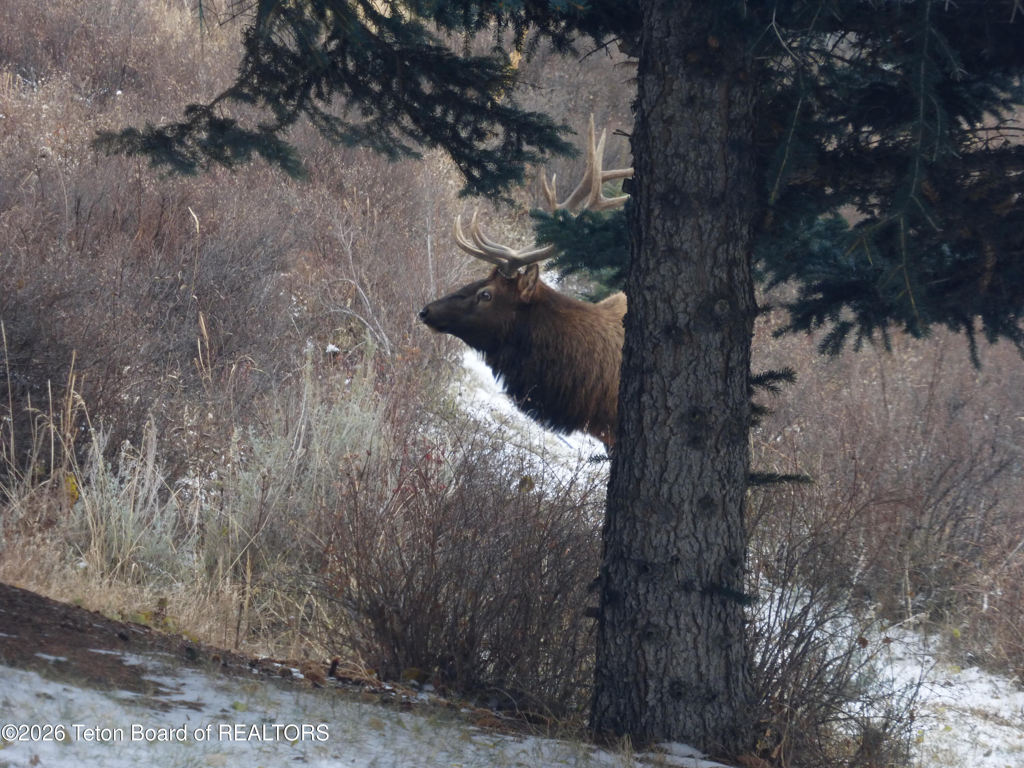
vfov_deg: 8.4
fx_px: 5206
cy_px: 384
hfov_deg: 11.2
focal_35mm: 176
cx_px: 512
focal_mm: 31.3
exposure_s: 1/80
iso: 200
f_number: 5.4
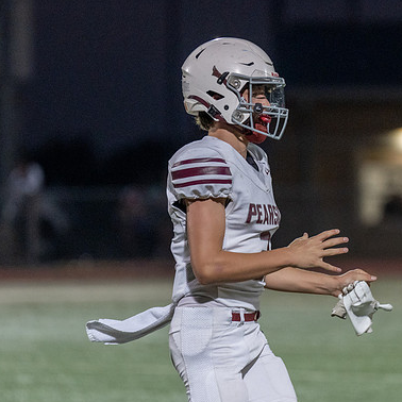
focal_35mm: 413
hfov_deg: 4.2
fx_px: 5426
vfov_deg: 4.2
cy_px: 230
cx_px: 261
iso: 2000
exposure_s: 1/1000
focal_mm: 200
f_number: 2.8
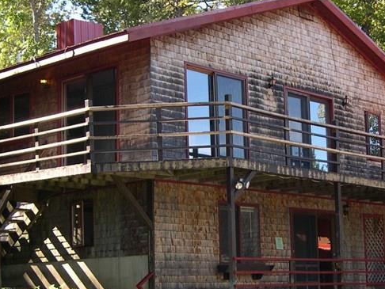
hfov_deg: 24.3
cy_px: 200
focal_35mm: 80
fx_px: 890
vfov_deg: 18.4
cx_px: 238
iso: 100
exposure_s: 1/182
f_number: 2.8
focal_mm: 8
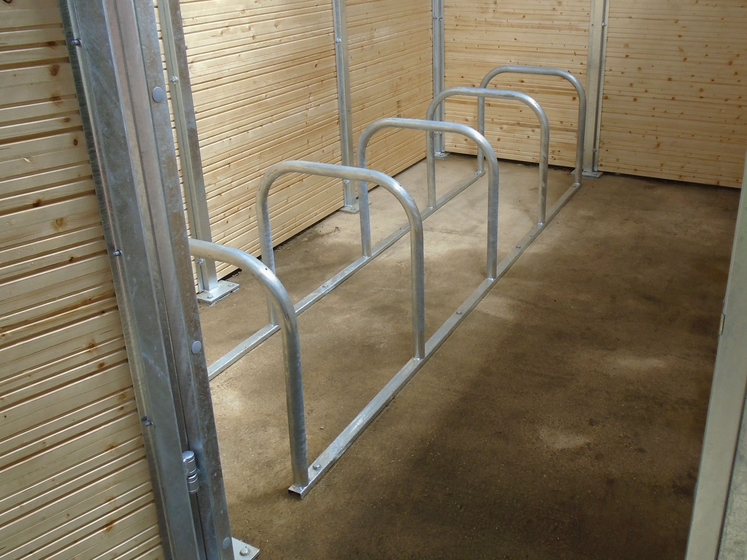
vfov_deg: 42.8
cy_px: 238
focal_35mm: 33
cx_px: 442
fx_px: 712
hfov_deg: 55.0
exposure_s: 1/500
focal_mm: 4.6
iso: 100
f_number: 3.2
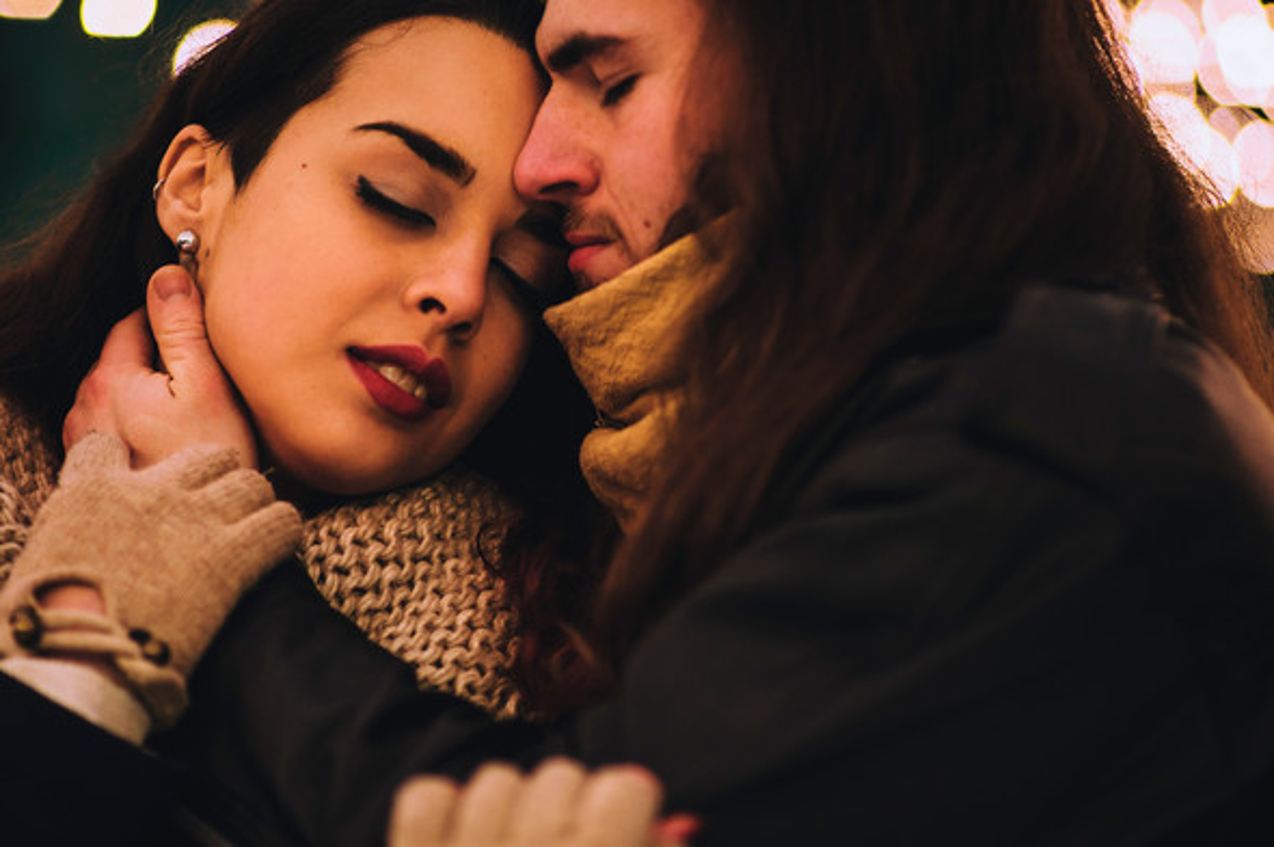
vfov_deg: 10.7
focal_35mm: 128
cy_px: 424
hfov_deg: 16.1
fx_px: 4507
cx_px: 637
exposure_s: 1/30
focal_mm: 85
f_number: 1.6
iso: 200
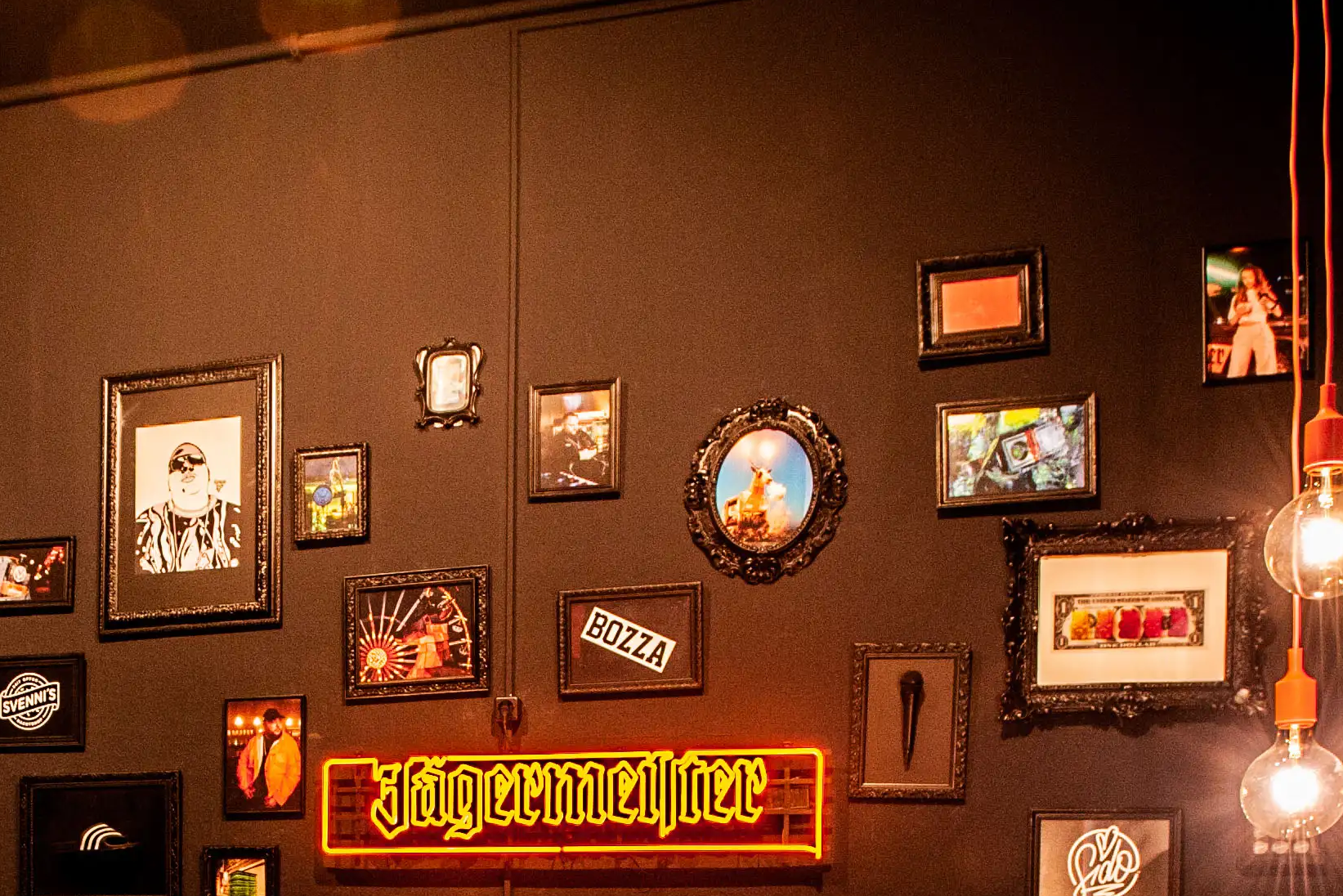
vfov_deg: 27.6
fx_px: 1642
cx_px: 333
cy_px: 1011
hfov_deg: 43.1
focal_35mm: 44
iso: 400
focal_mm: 17
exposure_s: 1/5
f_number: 5
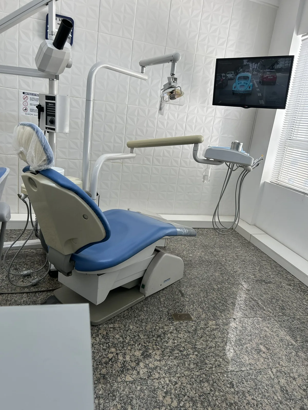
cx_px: 154
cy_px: 205
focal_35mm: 26
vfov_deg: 67.3
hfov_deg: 53.1
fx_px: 308
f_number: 1.5
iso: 40
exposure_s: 1/154
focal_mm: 5.7
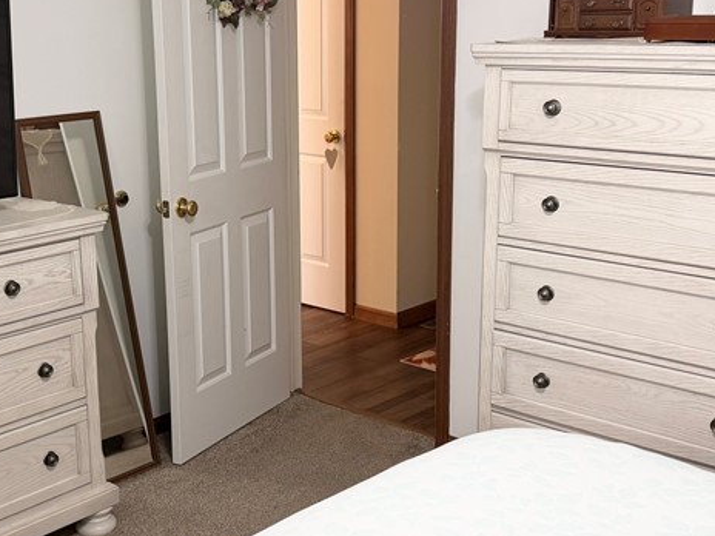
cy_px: 251
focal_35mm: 53
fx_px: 1095
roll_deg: +1.2
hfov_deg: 36.0
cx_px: 273
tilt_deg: -12.8
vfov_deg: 27.5
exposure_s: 1/60
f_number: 1.78
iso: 160
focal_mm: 6.76
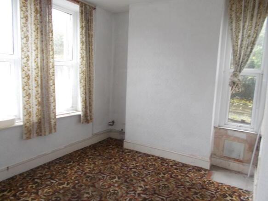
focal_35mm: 26
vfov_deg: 53.0
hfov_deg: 67.3
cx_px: 134
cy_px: 100
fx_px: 201
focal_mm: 4.6
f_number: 3.2
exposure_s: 1/25
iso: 200
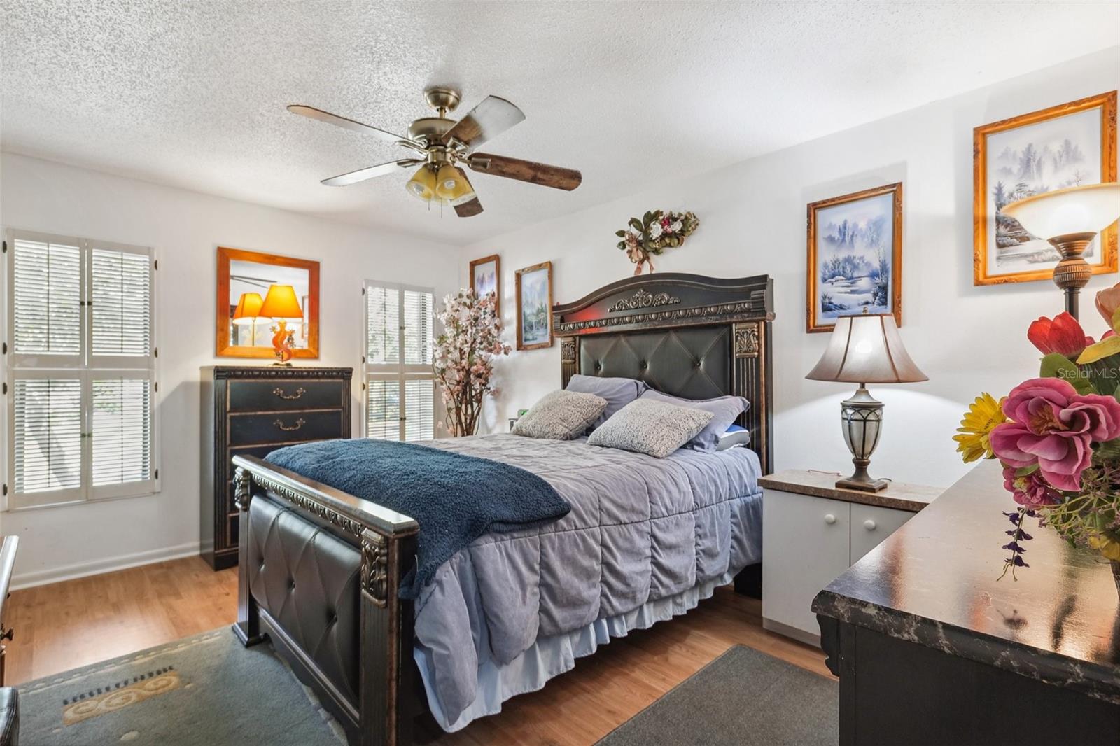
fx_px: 498
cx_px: 560
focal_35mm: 16
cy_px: 373
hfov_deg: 96.7
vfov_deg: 73.7
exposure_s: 1/2.5
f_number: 8
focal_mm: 16
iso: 400
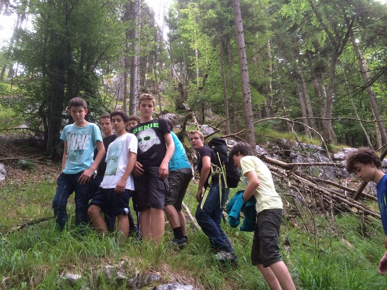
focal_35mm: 30
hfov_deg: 60.0
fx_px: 335
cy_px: 145
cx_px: 194
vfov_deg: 46.8
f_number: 2.2
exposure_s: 1/40
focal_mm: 4.12
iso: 40
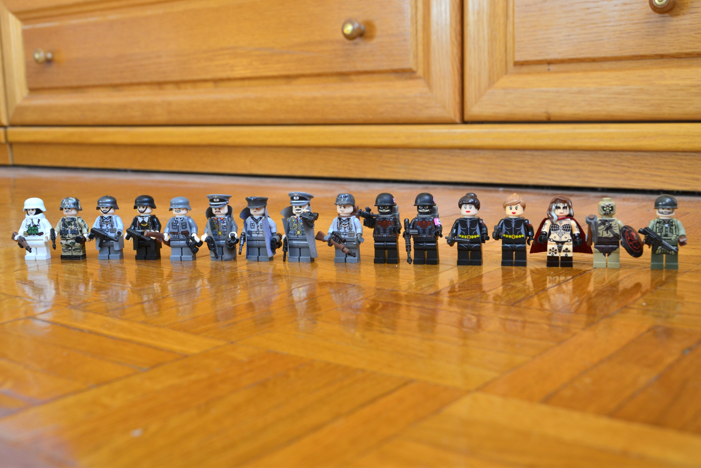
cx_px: 350
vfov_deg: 29.9
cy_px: 234
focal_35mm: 45
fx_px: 876
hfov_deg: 43.6
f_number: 7.1
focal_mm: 30
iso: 400
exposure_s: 1/30
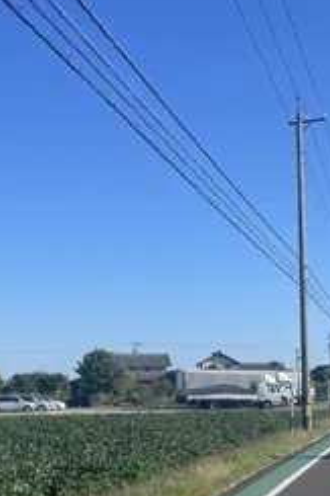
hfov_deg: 25.0
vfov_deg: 37.1
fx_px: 730
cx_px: 275
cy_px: 332
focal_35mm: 53
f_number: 1.6
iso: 32
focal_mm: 4.2
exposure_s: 1/2882
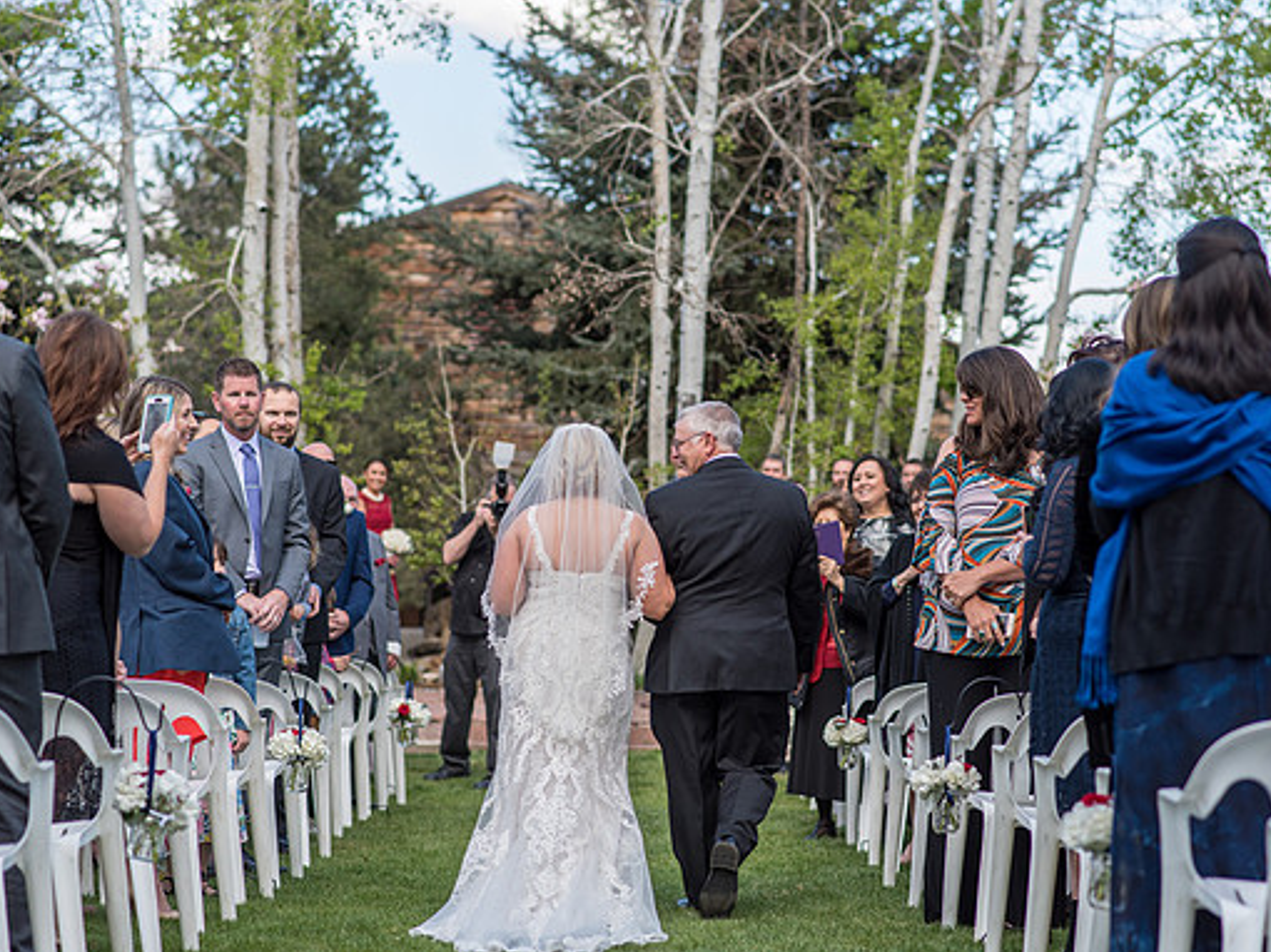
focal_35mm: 93
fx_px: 3413
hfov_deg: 21.1
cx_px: 683
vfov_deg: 15.9
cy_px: 475
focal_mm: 85
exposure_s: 1/800
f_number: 2.8
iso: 100
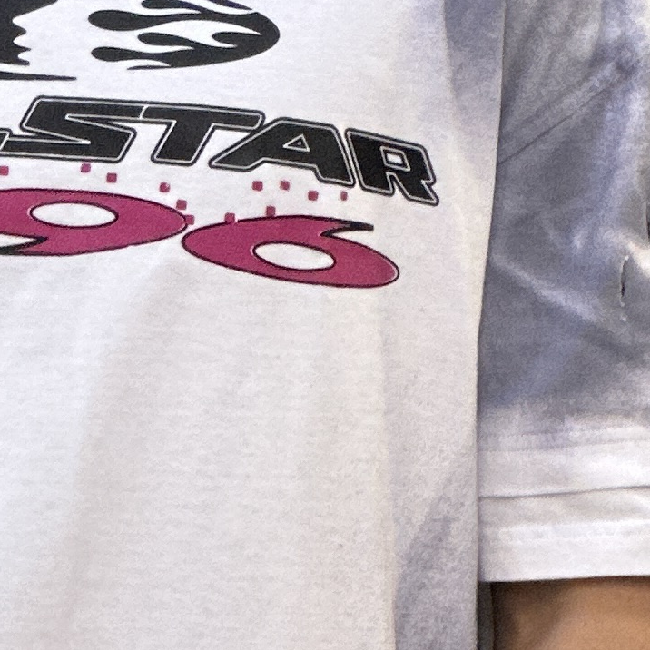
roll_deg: -0.5
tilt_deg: +1.1
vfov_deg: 4.6
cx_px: 105
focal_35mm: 383
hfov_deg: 4.6
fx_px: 8137
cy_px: -6
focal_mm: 9
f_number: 2.8
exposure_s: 1/100
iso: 160
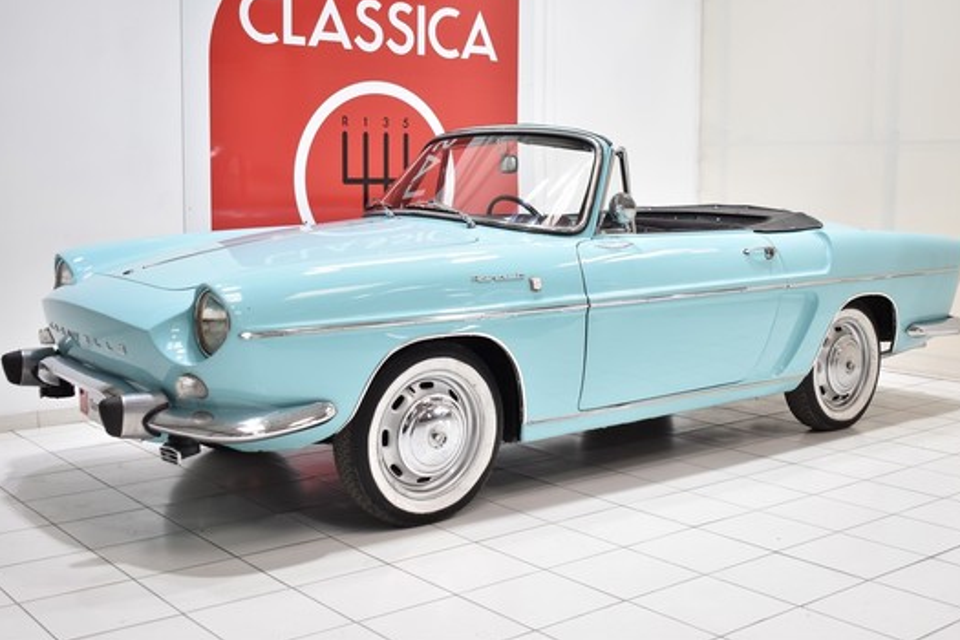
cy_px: 306
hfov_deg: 44.5
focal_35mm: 44
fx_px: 1173
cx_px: 481
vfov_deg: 30.5
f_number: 4.2
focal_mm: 28
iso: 100
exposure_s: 1/25
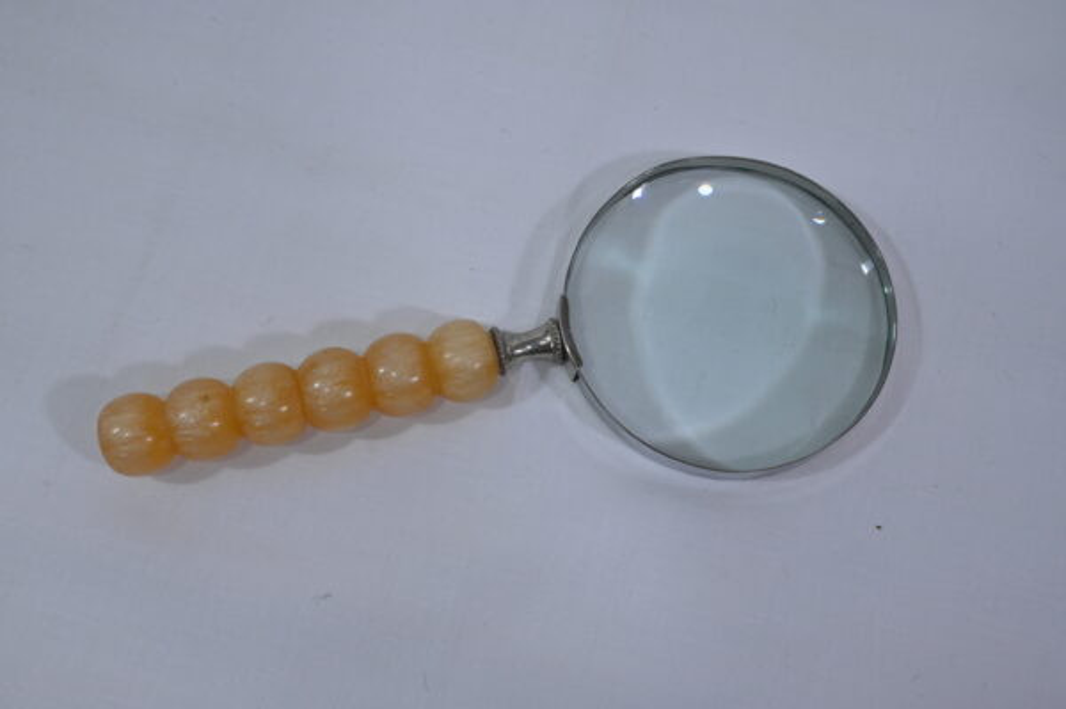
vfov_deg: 34.2
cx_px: 533
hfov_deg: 49.6
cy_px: 354
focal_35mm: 39
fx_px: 1154
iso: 640
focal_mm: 39
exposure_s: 1/125
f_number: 10
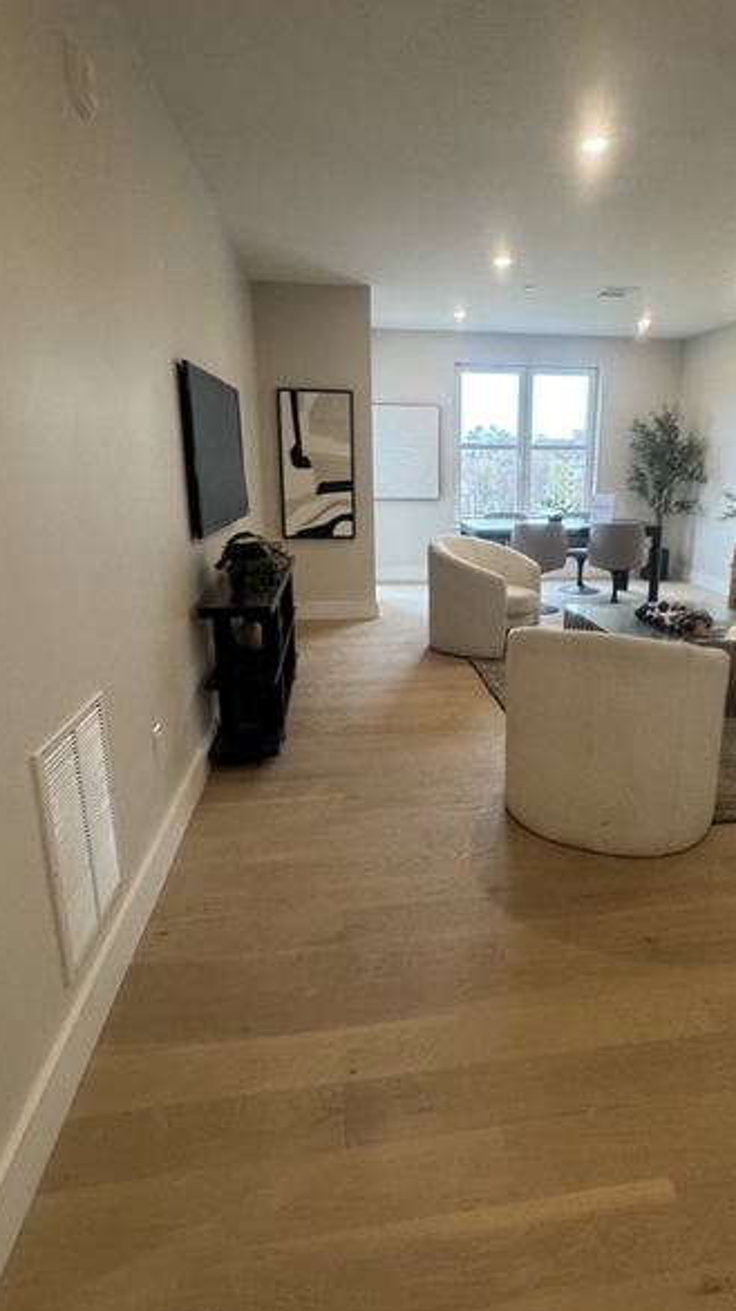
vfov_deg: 86.6
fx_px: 695
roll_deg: -1.0
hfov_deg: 55.2
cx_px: 454
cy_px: 626
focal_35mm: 20
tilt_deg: -13.1
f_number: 2.2
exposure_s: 1/120
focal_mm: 2.22
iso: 200
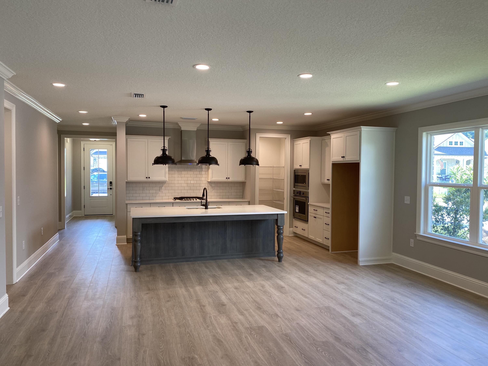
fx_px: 367
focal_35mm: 26
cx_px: 244
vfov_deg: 53.1
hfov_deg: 67.3
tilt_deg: -1.6
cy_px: 183
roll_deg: -1.0
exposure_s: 1/120
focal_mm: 4.25
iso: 100
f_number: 1.8
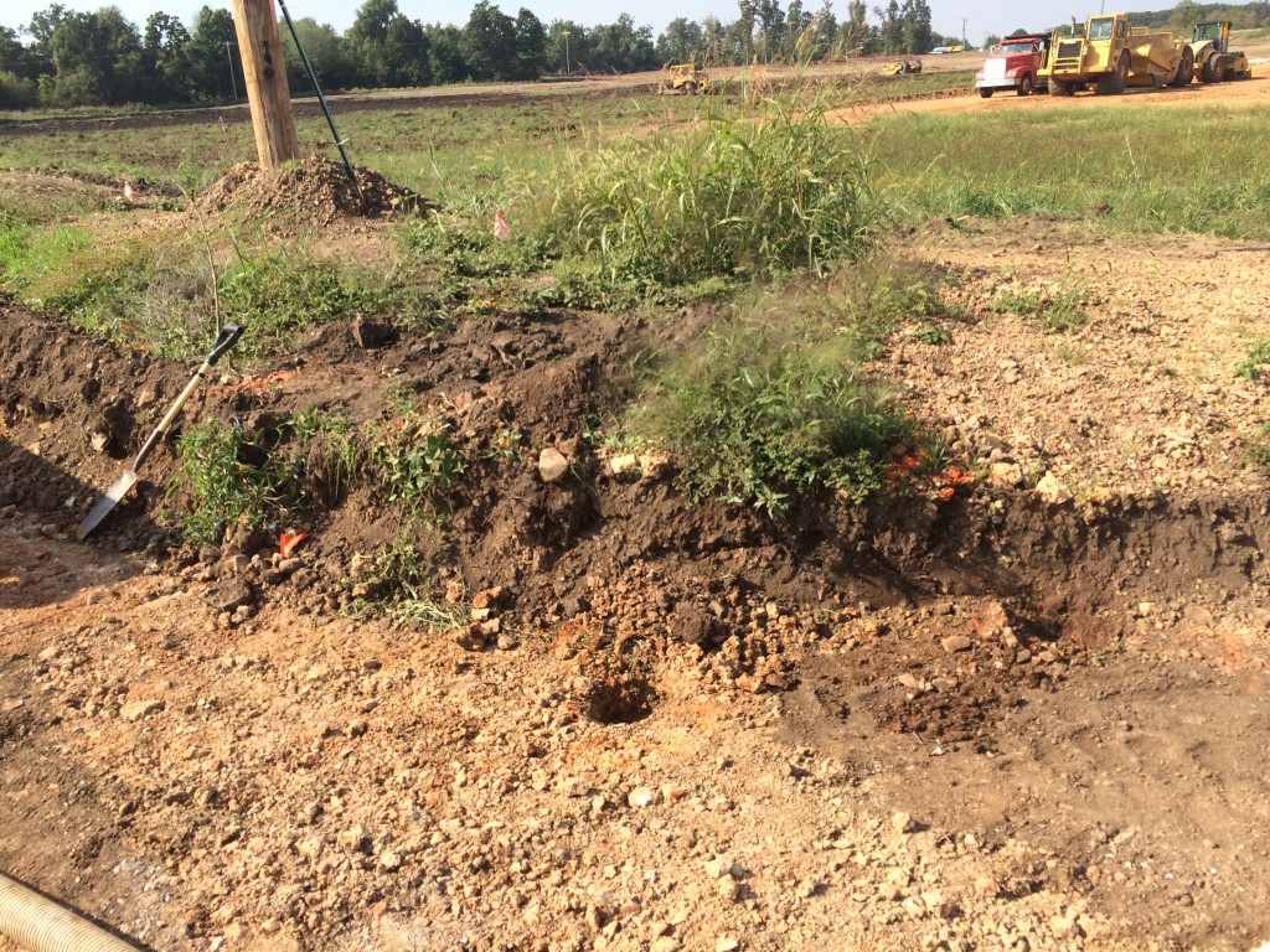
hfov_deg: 60.0
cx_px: 635
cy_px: 476
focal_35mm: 30
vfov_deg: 46.8
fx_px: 1101
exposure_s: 1/1140
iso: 32
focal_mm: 4.12
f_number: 2.2
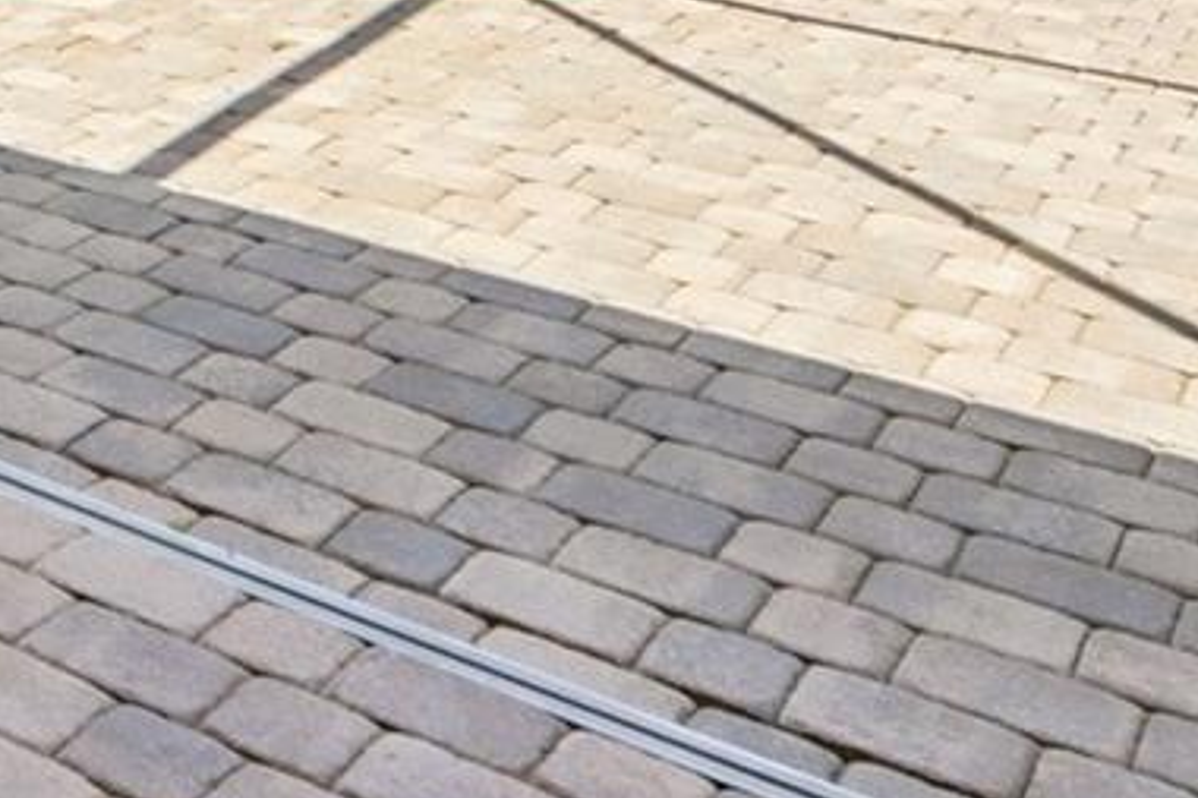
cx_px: -312
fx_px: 1962
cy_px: -467
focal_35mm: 59
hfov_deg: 28.5
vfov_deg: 19.4
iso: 200
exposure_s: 1/160
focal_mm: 14
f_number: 9
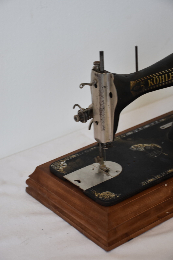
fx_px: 562
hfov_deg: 17.5
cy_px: 130
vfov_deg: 26.0
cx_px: 86
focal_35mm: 78
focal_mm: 52
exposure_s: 1/60
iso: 800
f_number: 4.8
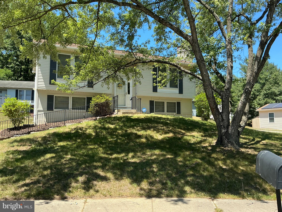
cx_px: 141
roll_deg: +0.1
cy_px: 106
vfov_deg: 49.7
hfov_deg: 63.4
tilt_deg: +6.0
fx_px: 228
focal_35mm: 28
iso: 25
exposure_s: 1/613
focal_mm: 3
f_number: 1.8
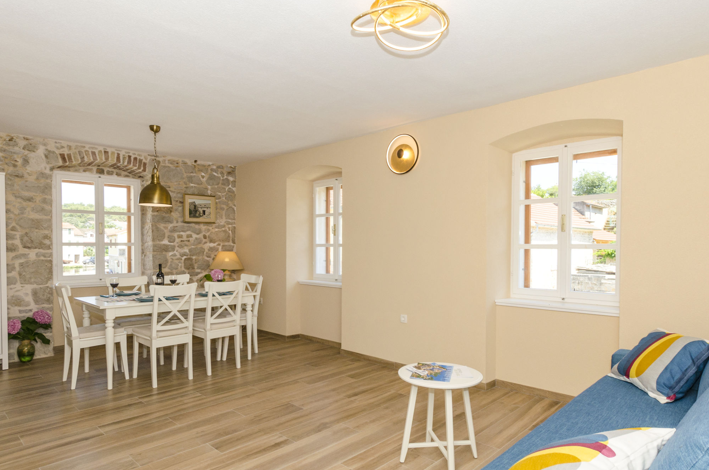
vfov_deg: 59.2
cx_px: 360
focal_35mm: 21
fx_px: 413
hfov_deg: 81.3
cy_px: 259
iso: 160
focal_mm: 10
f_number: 8
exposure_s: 1/160
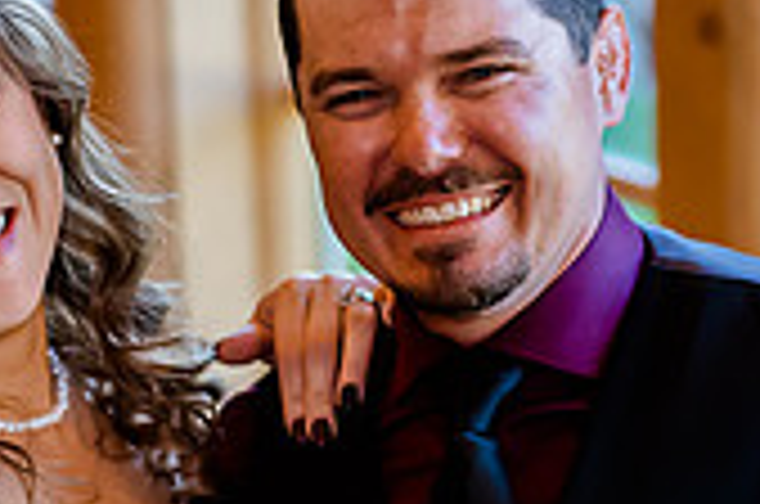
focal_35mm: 270
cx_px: 341
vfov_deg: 5.1
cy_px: 313
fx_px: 5689
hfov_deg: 7.6
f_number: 2.8
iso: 3200
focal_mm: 70
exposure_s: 1/500
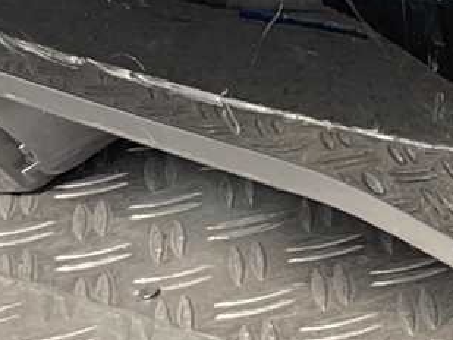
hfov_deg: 9.8
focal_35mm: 189
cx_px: 859
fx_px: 2474
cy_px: -361
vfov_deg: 7.5
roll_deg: +2.7
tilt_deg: -19.0
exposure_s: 1/105
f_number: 1.8
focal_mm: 3
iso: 16
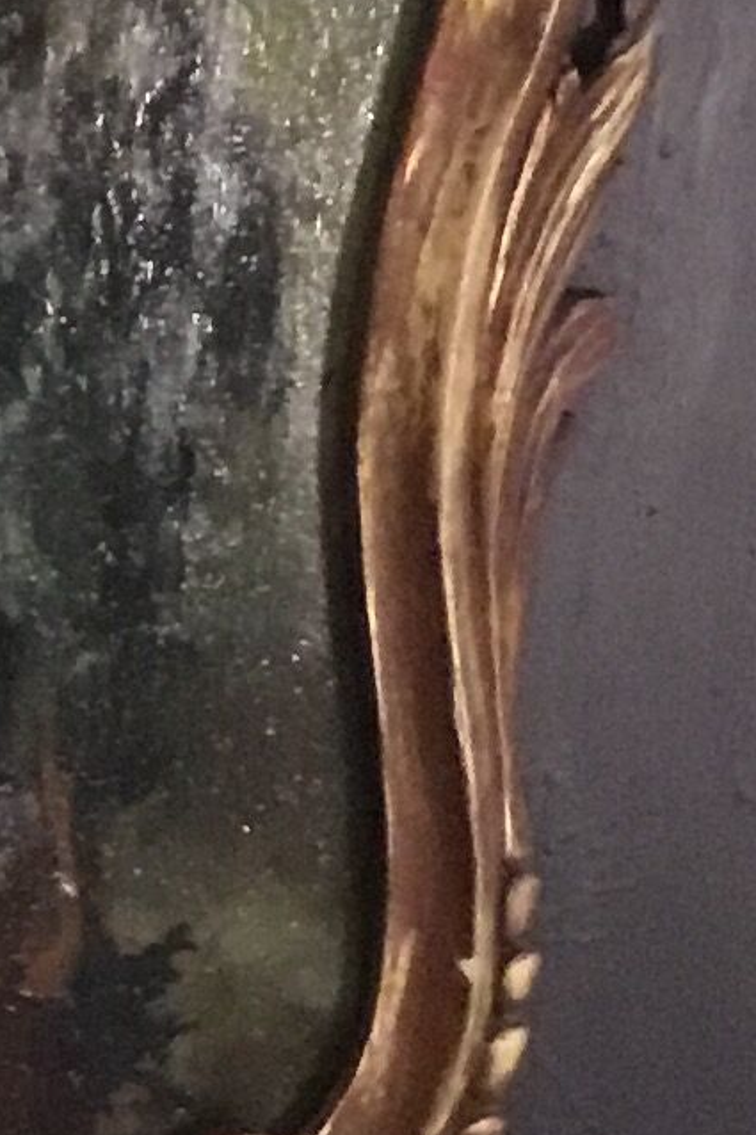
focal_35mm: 165
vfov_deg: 12.4
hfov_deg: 7.8
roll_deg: +0.2
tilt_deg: -23.8
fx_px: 5200
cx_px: -1019
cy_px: 929
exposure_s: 1/17
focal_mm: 3.3
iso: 250
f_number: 2.4
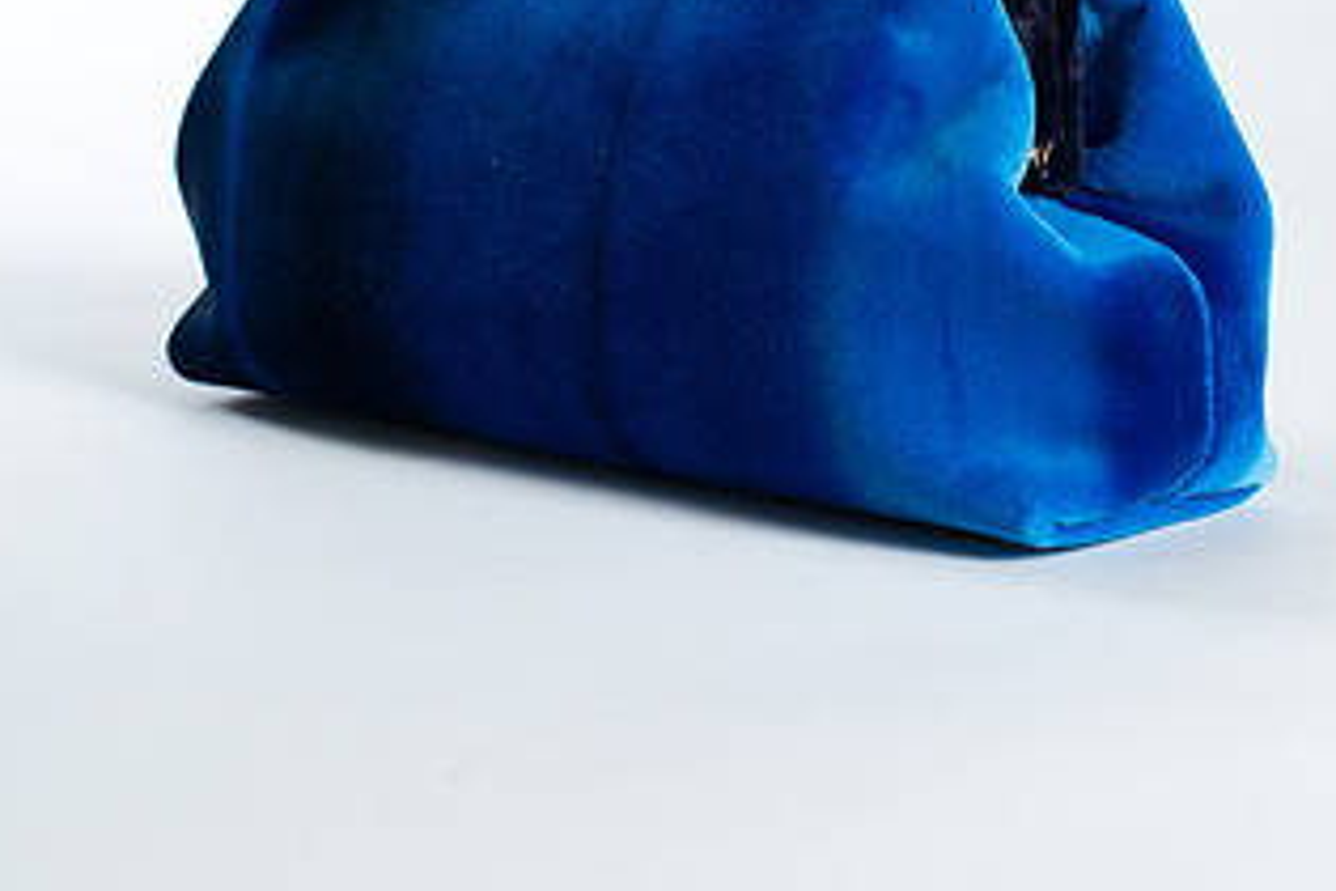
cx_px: 874
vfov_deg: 14.7
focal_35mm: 92
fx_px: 3414
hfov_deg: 22.1
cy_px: 87
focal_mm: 50
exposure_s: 1/200
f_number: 6.3
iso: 200
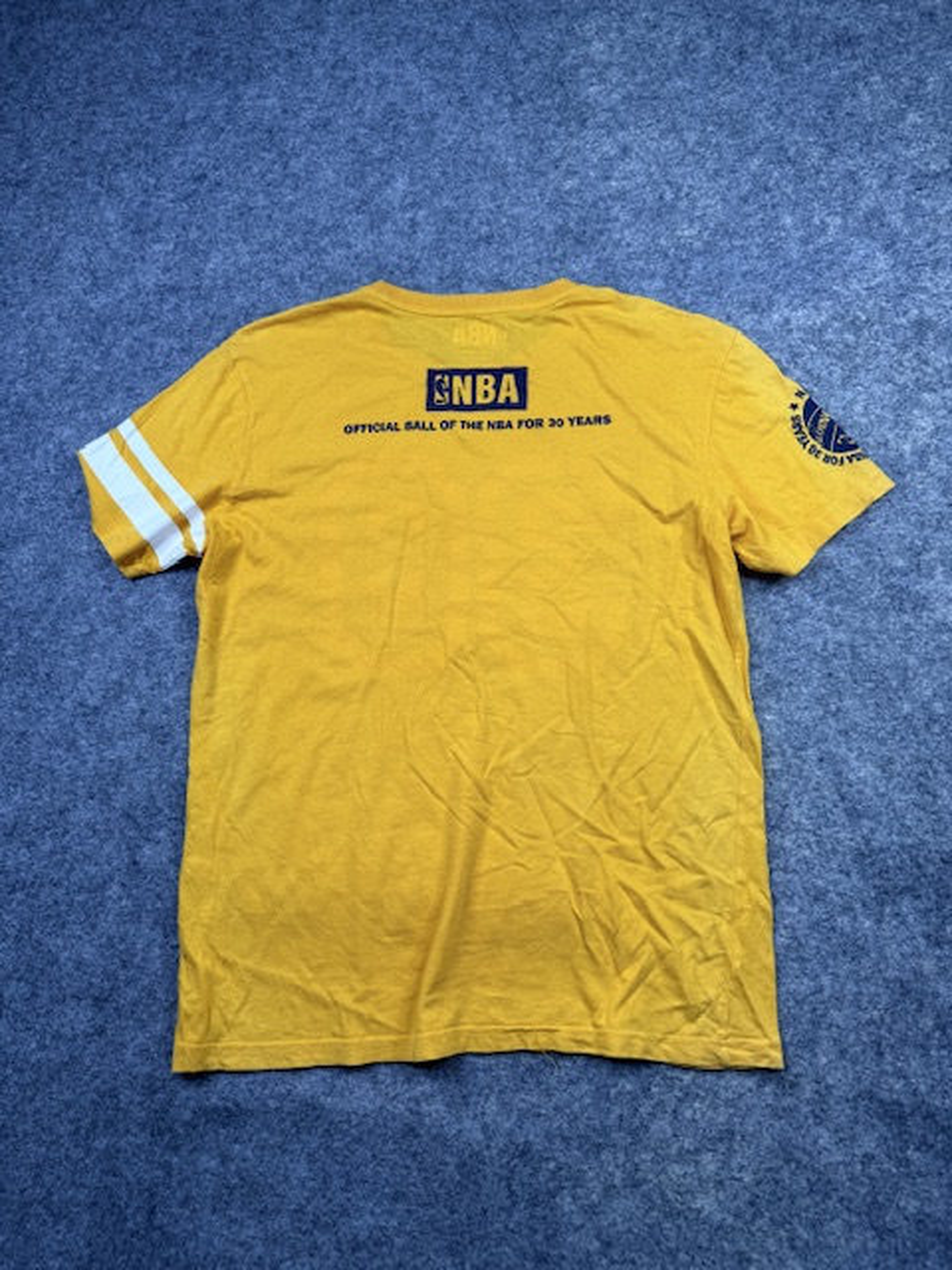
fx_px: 880
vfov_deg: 71.6
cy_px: 635
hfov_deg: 56.8
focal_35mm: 24
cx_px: 476
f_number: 1.78
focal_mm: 6.76
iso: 64
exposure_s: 1/210
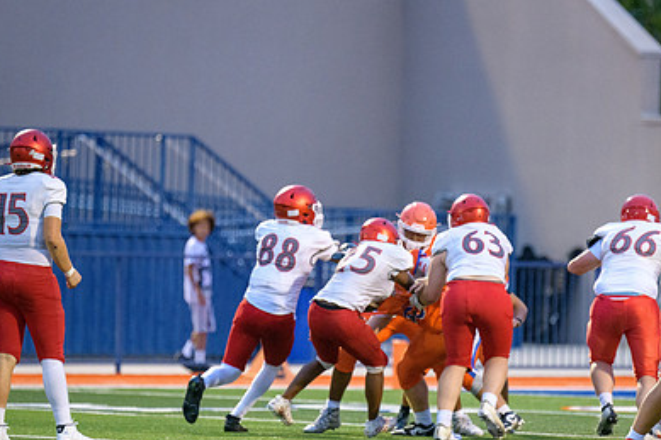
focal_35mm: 373
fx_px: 6845
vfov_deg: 3.7
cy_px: 288
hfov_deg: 5.5
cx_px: 399
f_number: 2.8
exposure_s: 1/800
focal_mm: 250
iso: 4000
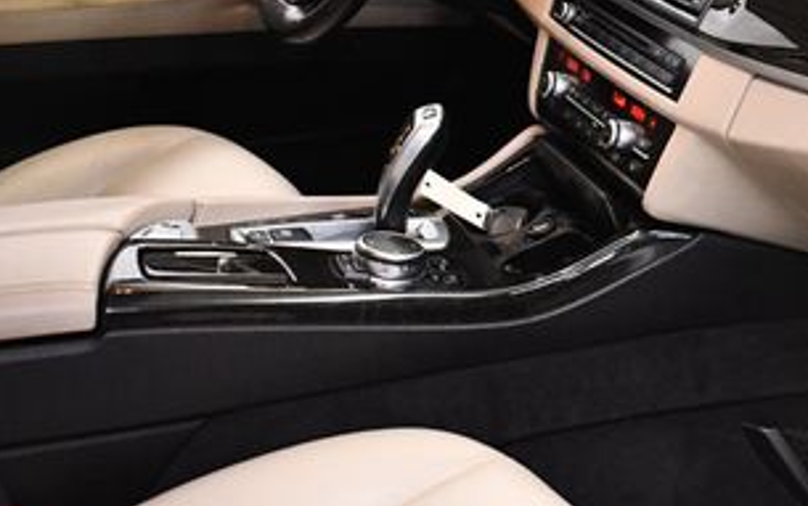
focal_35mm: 77
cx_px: 742
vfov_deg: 16.7
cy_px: 53
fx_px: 1697
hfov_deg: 25.9
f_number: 4
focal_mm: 24
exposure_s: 1/125
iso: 3200
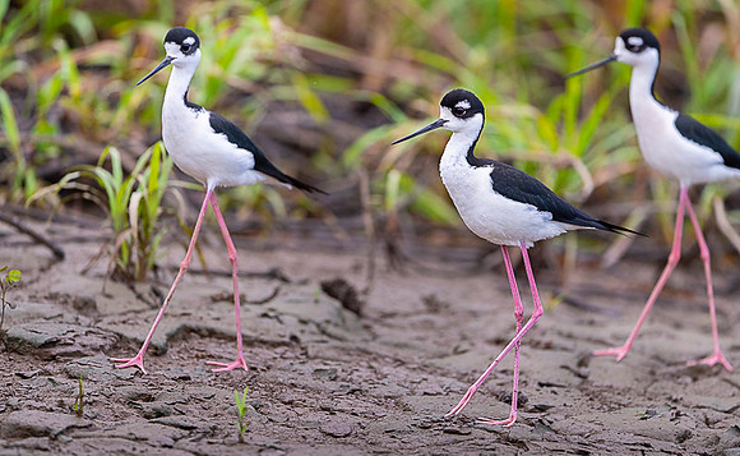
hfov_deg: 4.1
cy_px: 247
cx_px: 370
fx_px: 10281
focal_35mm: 512
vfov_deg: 2.5
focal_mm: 500
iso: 800
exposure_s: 1/640
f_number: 4
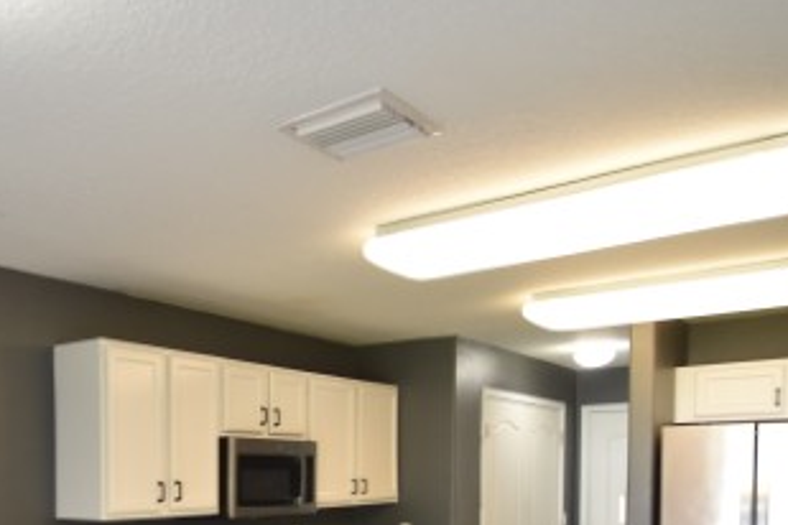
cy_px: 500
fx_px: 766
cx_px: 209
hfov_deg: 52.3
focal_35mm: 35
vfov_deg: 35.0
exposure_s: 1/90
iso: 800
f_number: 3.5
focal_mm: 10
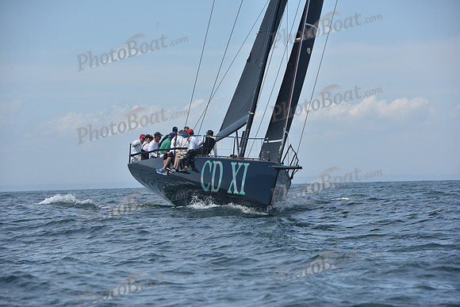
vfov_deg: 6.9
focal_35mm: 200
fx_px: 2556
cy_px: 154
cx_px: 230
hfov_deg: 10.3
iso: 250
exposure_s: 1/800
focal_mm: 200
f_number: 9
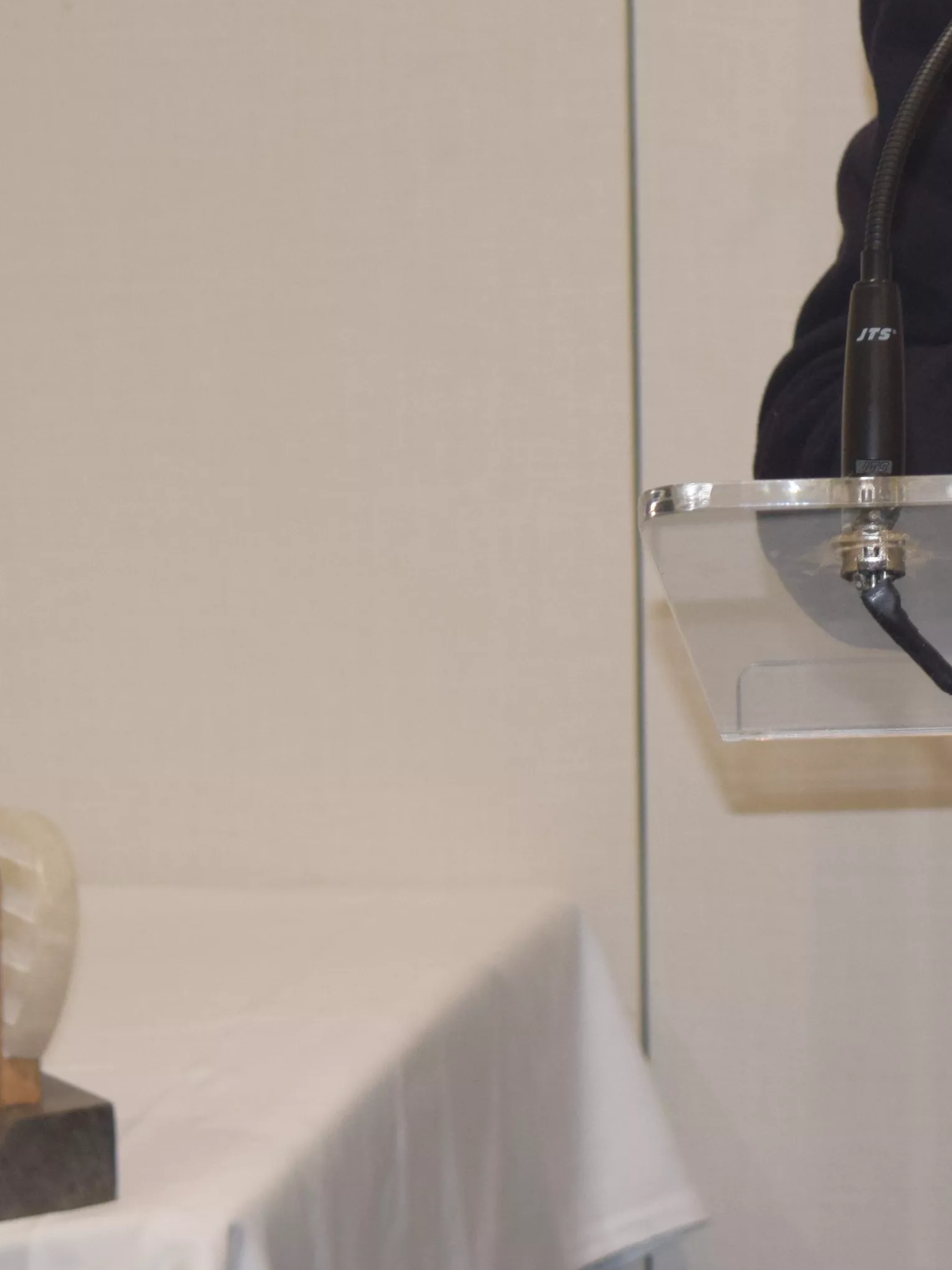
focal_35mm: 204
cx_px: 1610
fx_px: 7480
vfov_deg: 9.6
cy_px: 58
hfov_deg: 7.1
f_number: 5.3
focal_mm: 48
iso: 900
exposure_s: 1/60
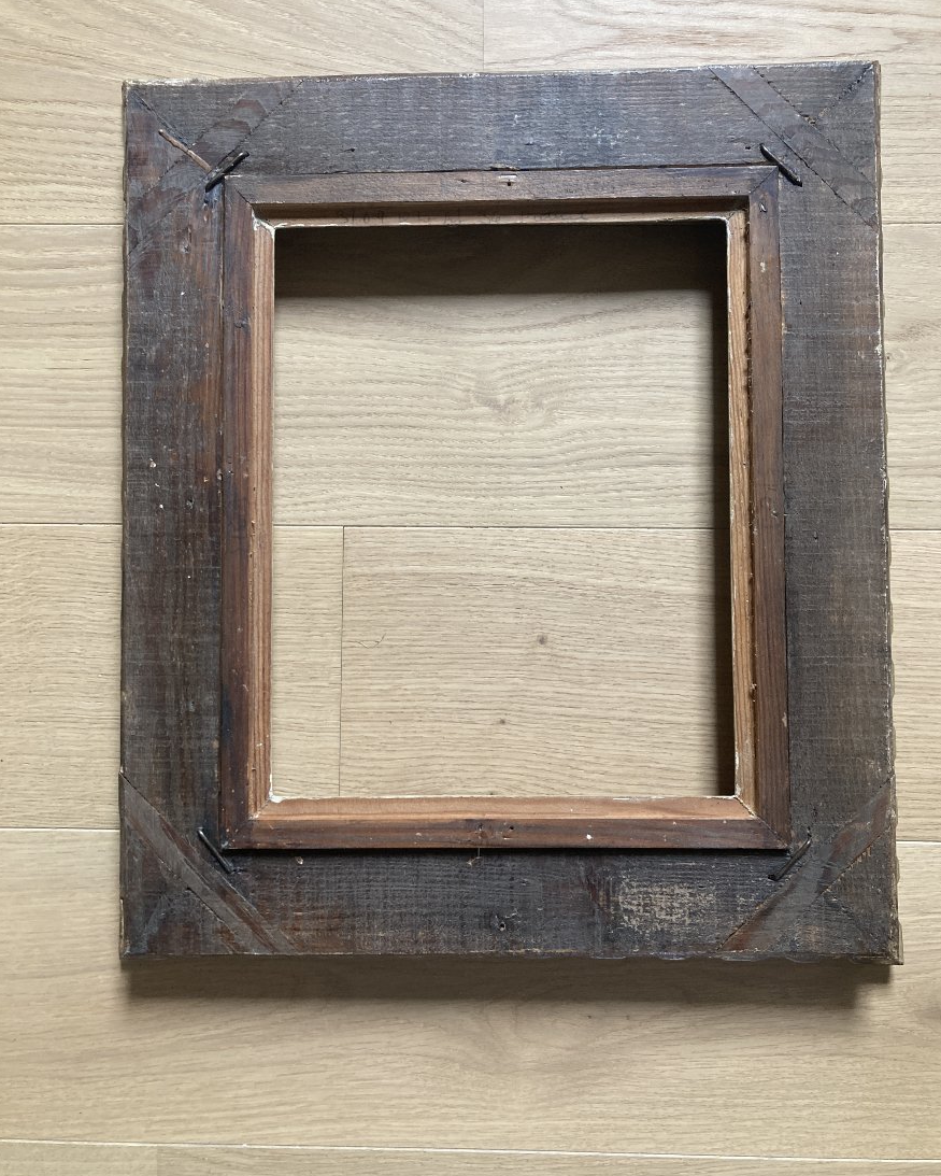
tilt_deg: -87.2
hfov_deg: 48.5
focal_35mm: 30
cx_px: 477
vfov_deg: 58.7
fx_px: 1044
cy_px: 538
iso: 100
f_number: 1.8
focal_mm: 3.99
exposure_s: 1/60
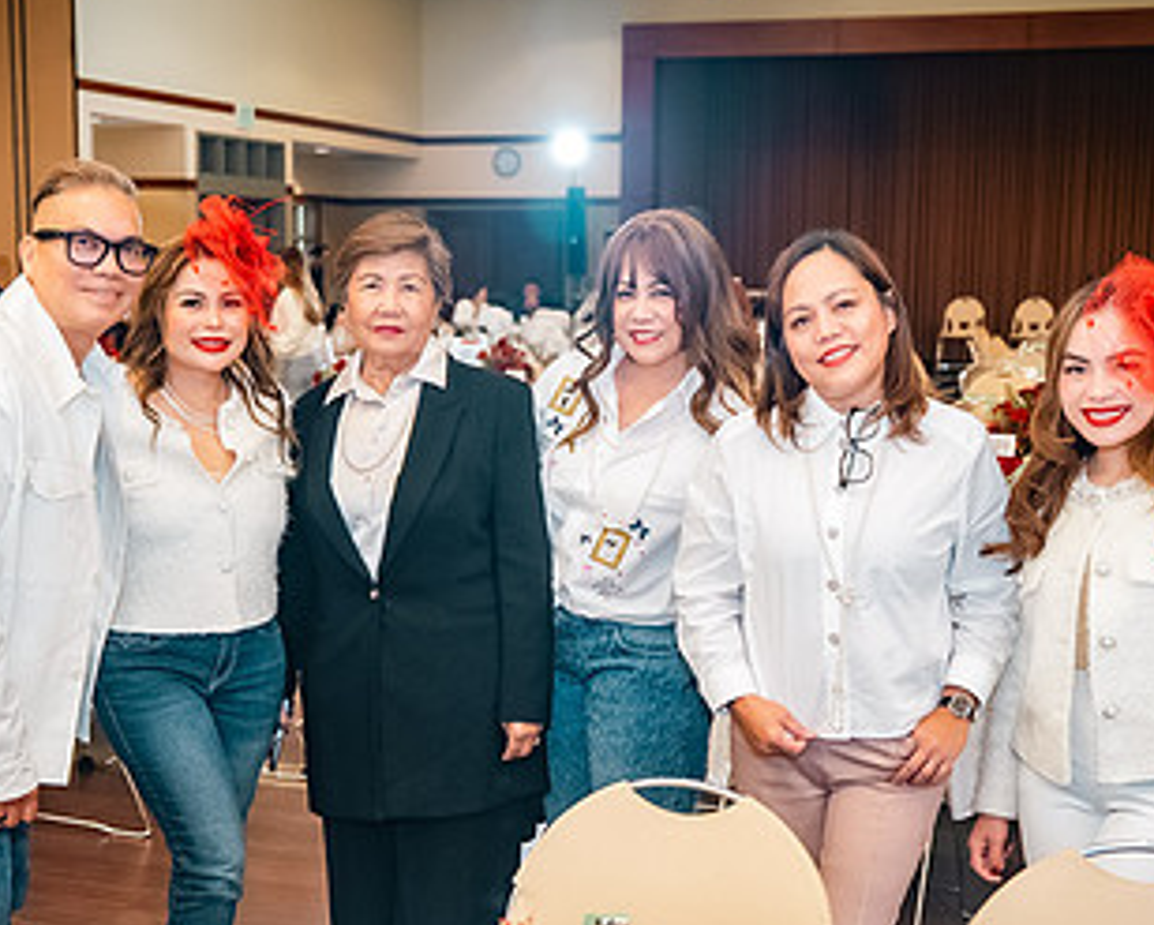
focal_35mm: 53
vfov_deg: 28.6
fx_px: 1812
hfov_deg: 35.3
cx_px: 525
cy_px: 549
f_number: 2.8
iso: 1600
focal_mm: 30
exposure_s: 1/100
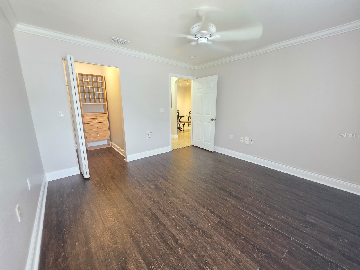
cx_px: 180
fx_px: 135
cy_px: 135
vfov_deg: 89.9
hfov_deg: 106.2
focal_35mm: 13
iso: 800
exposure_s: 1/60
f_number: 1.9
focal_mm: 2.2
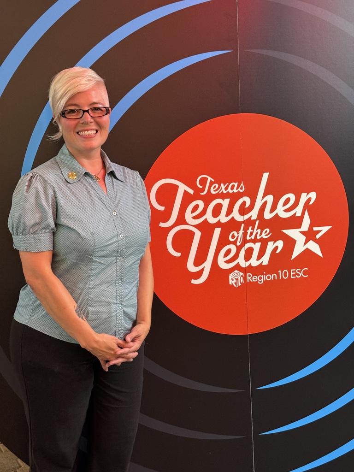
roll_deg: -2.1
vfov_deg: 39.7
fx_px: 654
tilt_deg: -10.9
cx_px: 177
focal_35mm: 48
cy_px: 236
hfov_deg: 30.3
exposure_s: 1/40
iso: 320
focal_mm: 6.76
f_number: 1.78
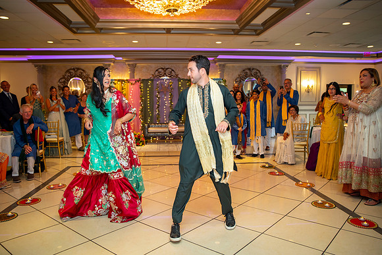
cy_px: 125
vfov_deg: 46.8
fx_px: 294
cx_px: 191
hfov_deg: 65.9
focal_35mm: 28
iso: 1000
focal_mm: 26
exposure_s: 1/80
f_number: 2.8
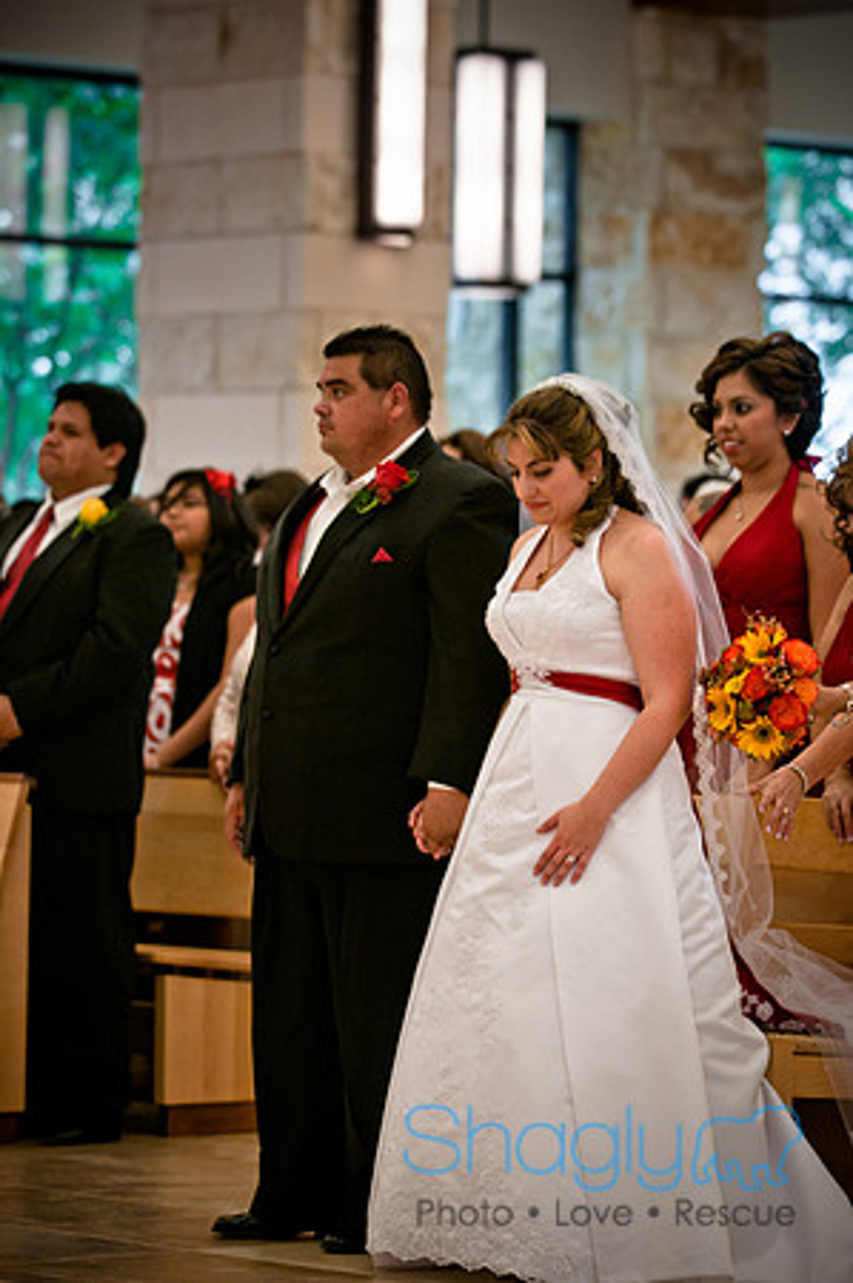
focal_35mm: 158
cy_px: 642
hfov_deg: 8.7
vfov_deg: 13.1
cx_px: 426
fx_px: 5610
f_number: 2.8
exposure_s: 1/100
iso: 400
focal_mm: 105
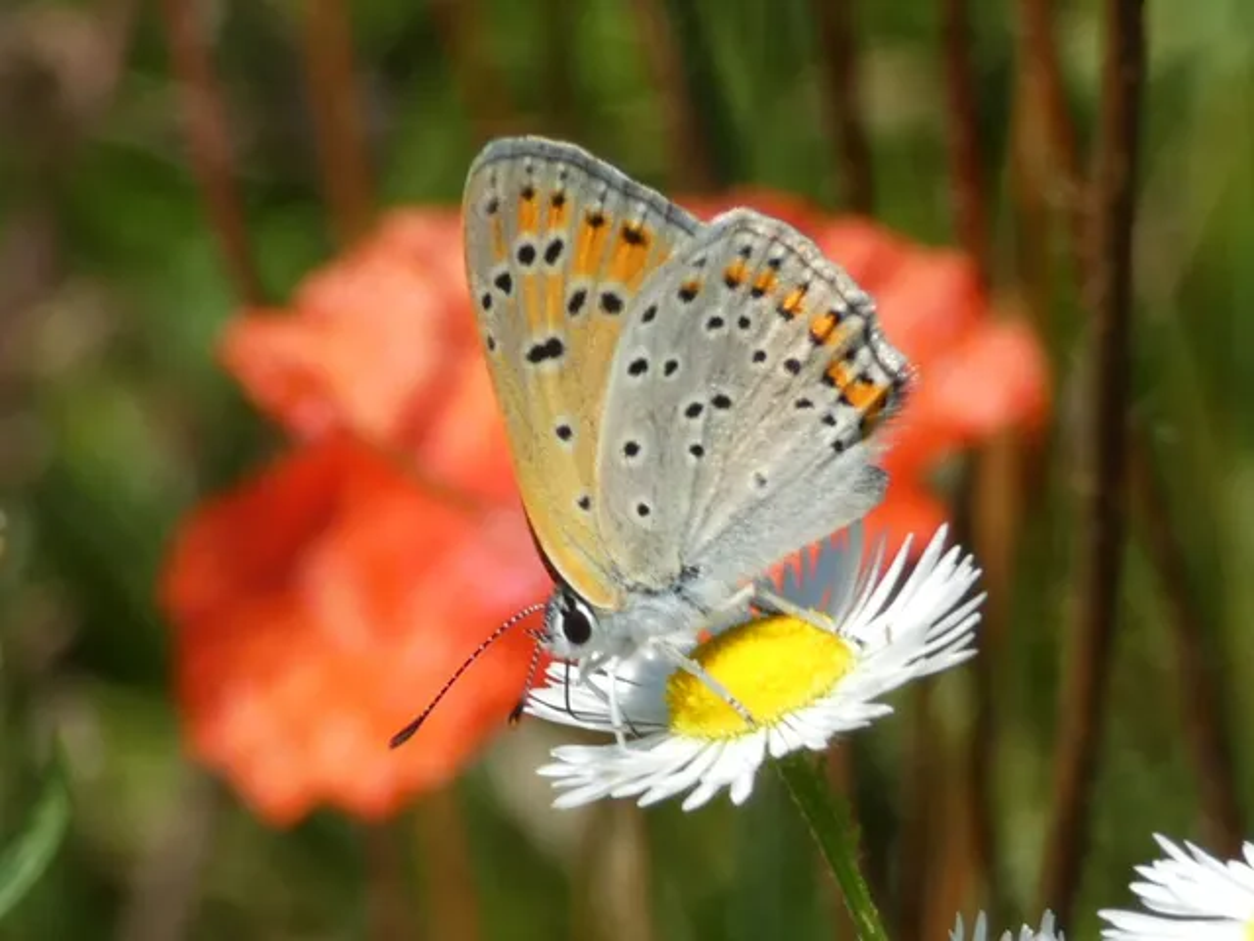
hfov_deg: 11.7
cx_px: 627
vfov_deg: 8.8
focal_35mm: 169
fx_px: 6122
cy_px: 470
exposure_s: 1/160
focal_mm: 30.2
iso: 80
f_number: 5.5
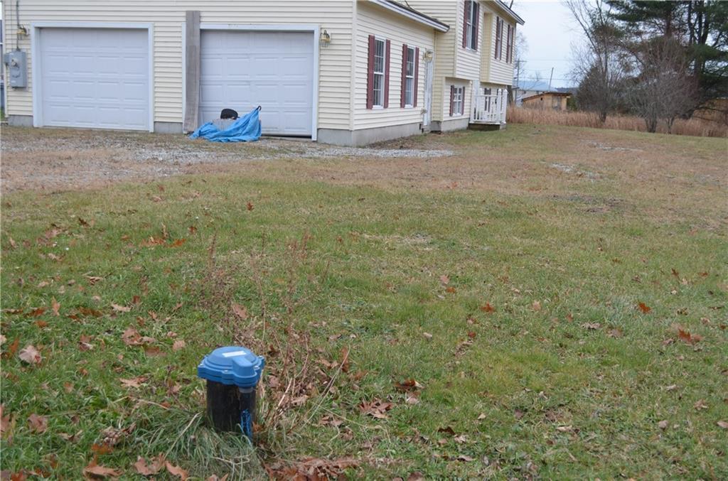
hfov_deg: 45.1
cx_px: 364
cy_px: 240
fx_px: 877
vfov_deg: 30.7
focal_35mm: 44
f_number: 5.6
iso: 400
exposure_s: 1/125
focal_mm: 29
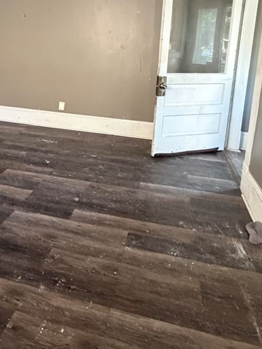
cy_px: 92
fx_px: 283
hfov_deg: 48.9
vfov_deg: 60.4
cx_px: 87
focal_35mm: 28
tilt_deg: -8.1
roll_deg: -1.3
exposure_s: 1/60
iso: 800
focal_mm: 2.22
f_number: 2.2
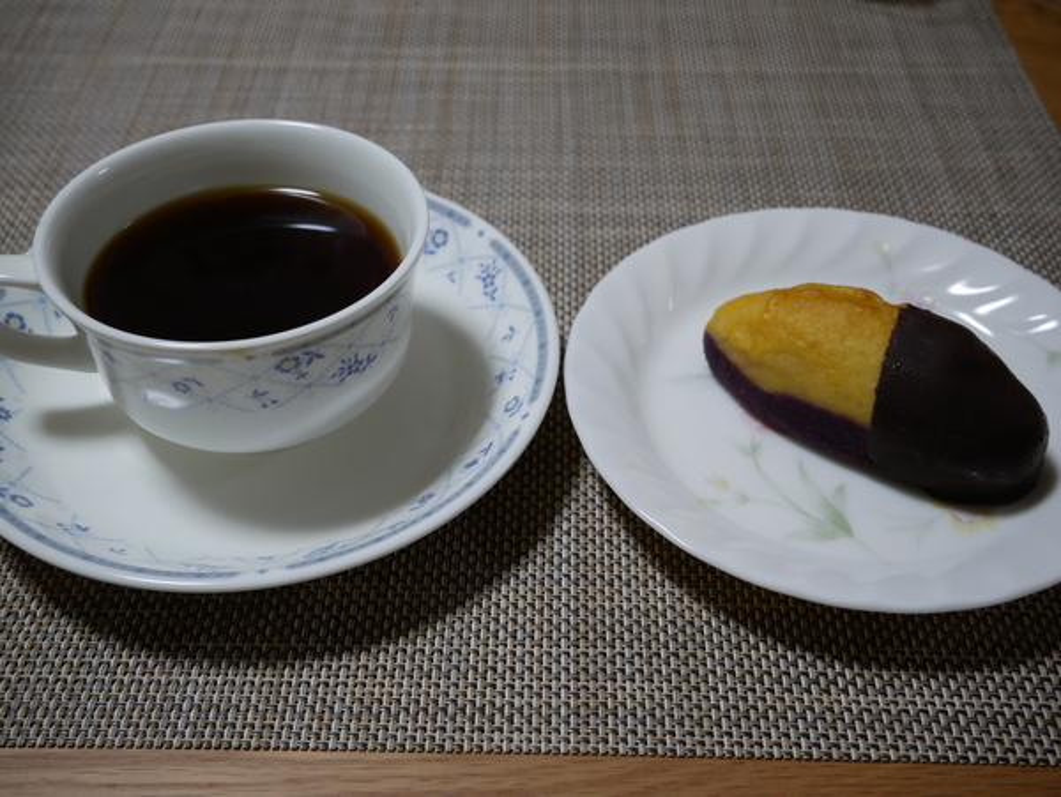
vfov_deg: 39.7
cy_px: 398
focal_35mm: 36
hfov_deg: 51.3
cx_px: 530
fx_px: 1104
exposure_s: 1/60
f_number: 3.9
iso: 320
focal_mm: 18
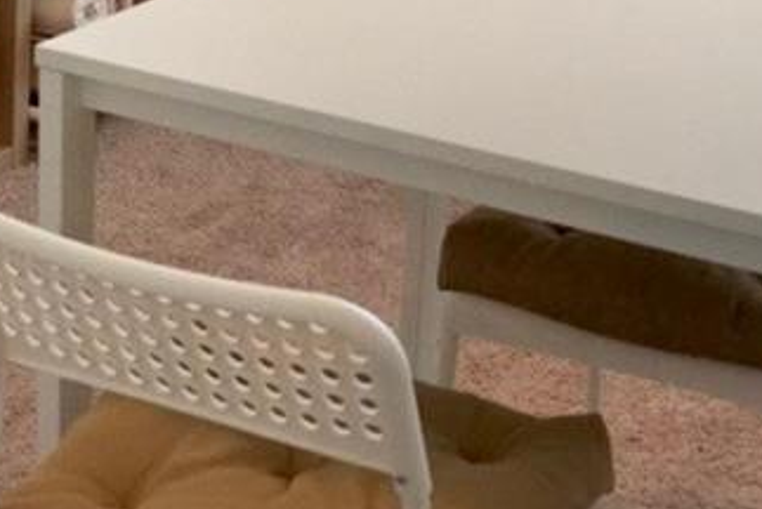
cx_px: 342
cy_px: -211
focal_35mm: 126
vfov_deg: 10.5
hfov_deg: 16.2
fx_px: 2680
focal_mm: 17
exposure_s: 1/160
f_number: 4
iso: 1250
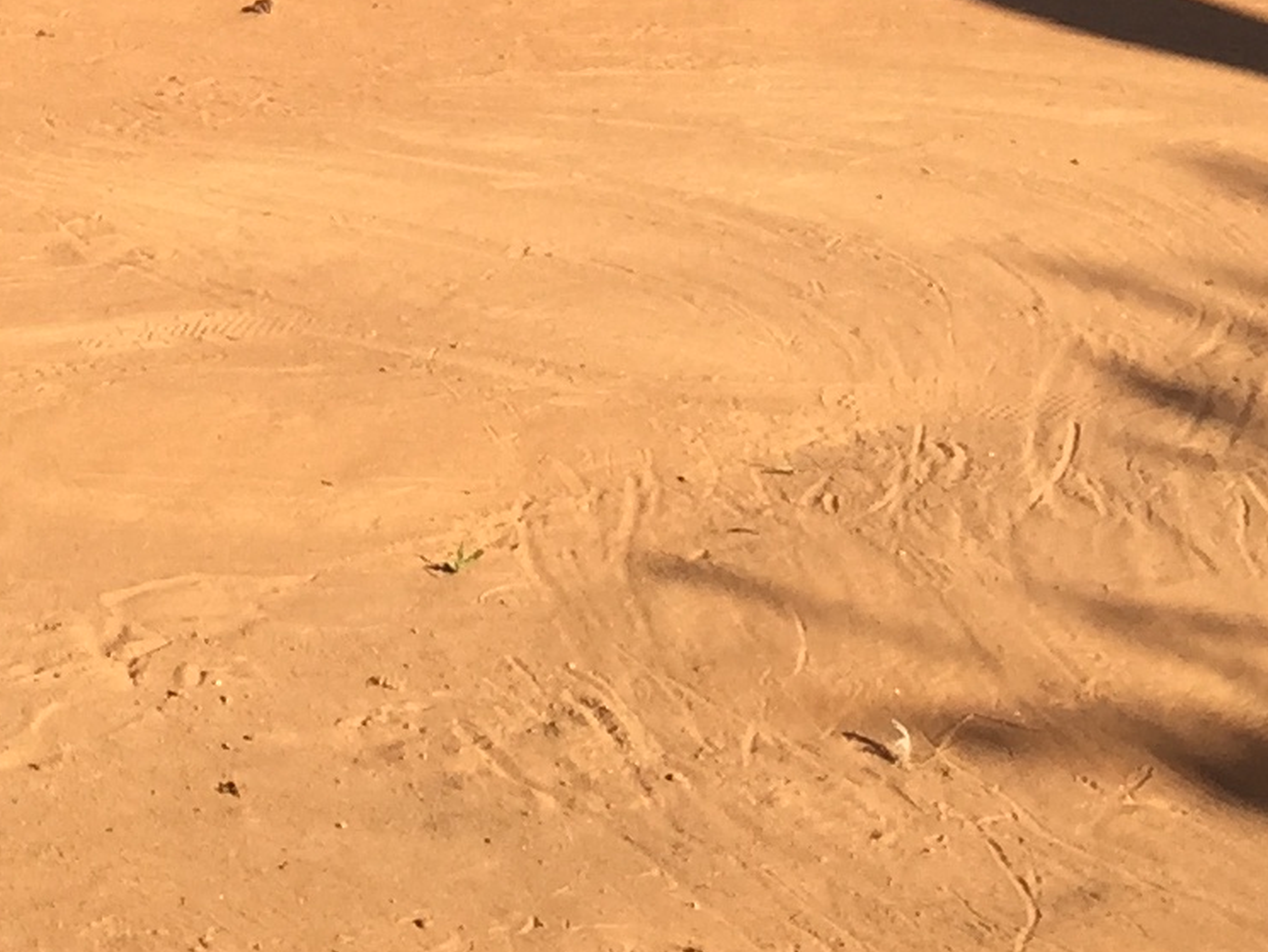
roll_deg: -0.5
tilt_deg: -10.1
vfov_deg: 11.3
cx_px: -543
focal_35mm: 127
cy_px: -414
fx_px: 4653
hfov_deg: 14.6
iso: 32
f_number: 2.2
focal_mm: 4.15
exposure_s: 1/1068
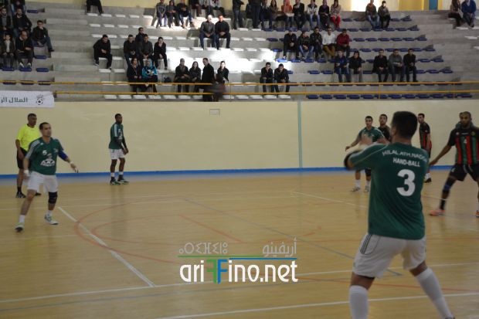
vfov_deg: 22.6
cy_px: 160
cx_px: 240
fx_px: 798
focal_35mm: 60
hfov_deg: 33.4
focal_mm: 40
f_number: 4.5
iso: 800
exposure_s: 1/60
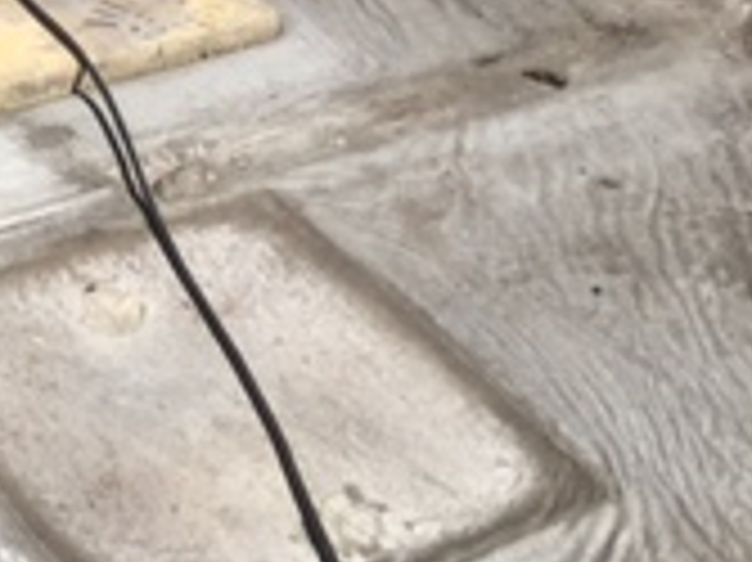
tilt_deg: -22.9
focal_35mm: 111
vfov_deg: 12.6
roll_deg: +1.4
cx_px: -464
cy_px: -319
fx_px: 2410
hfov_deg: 15.9
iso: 25
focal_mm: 4.15
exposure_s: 1/1538
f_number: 2.2
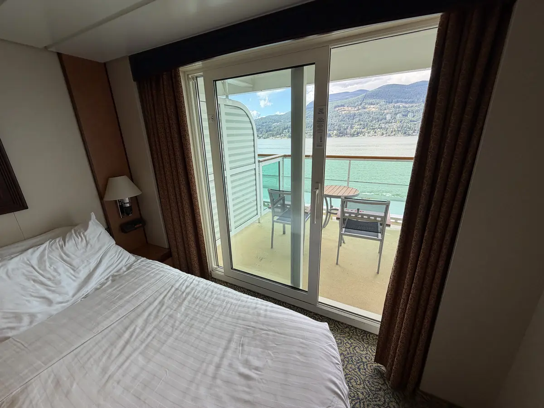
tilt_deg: -16.6
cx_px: 272
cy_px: 204
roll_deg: +1.7
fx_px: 220
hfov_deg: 102.1
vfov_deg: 85.7
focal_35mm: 14
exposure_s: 1/218
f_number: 2.2
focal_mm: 2.22
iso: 40
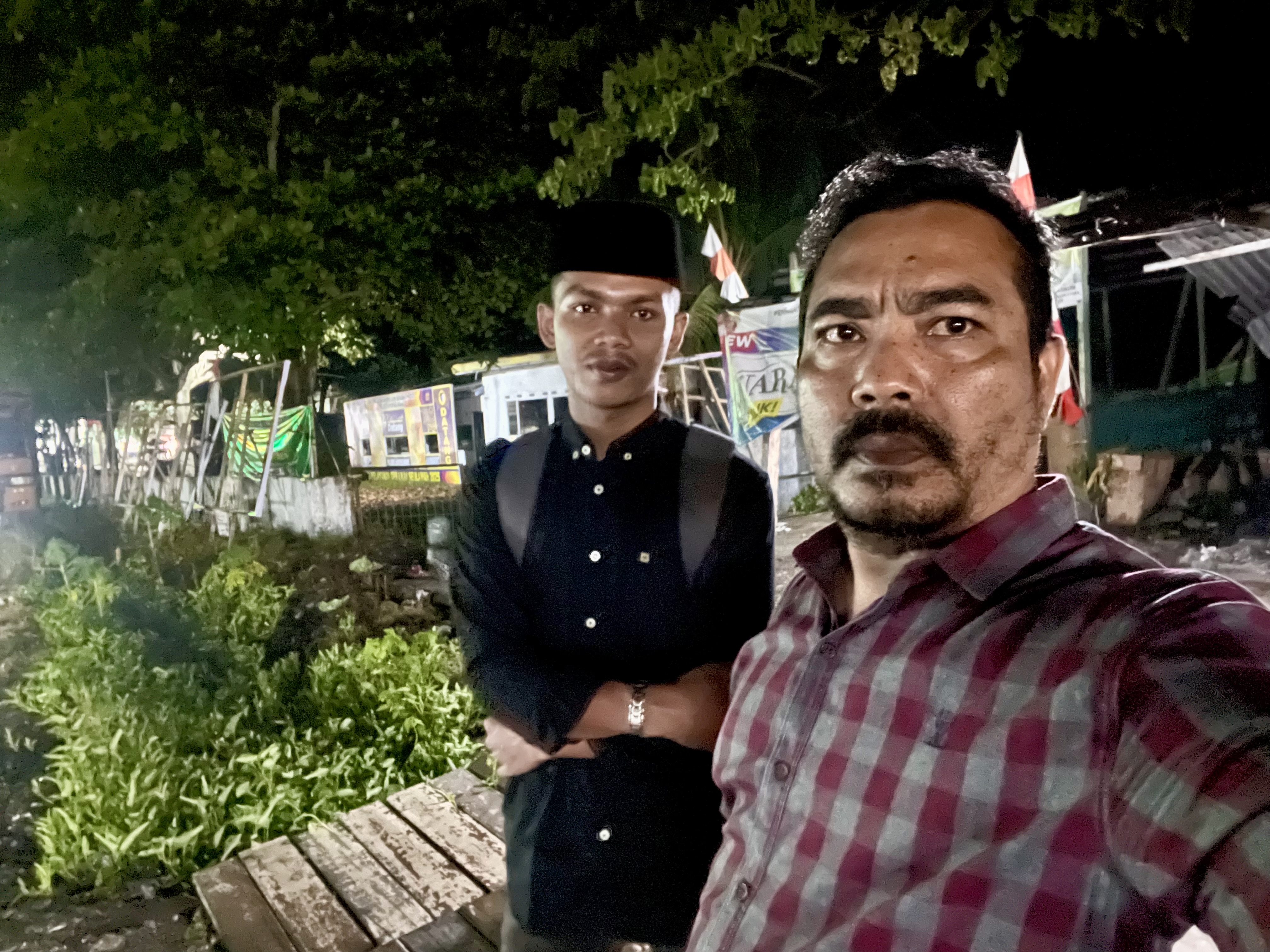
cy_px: 476
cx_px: 635
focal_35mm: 23
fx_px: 844
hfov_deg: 73.9
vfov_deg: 58.9
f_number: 2.2
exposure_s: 1/15
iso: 5000
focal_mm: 2.71
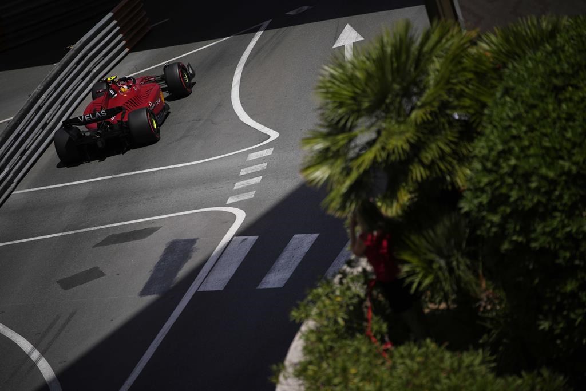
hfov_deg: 10.3
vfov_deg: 6.9
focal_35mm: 200
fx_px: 3256
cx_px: 293
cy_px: 196
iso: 100
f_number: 2.8
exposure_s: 1/5000
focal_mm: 200
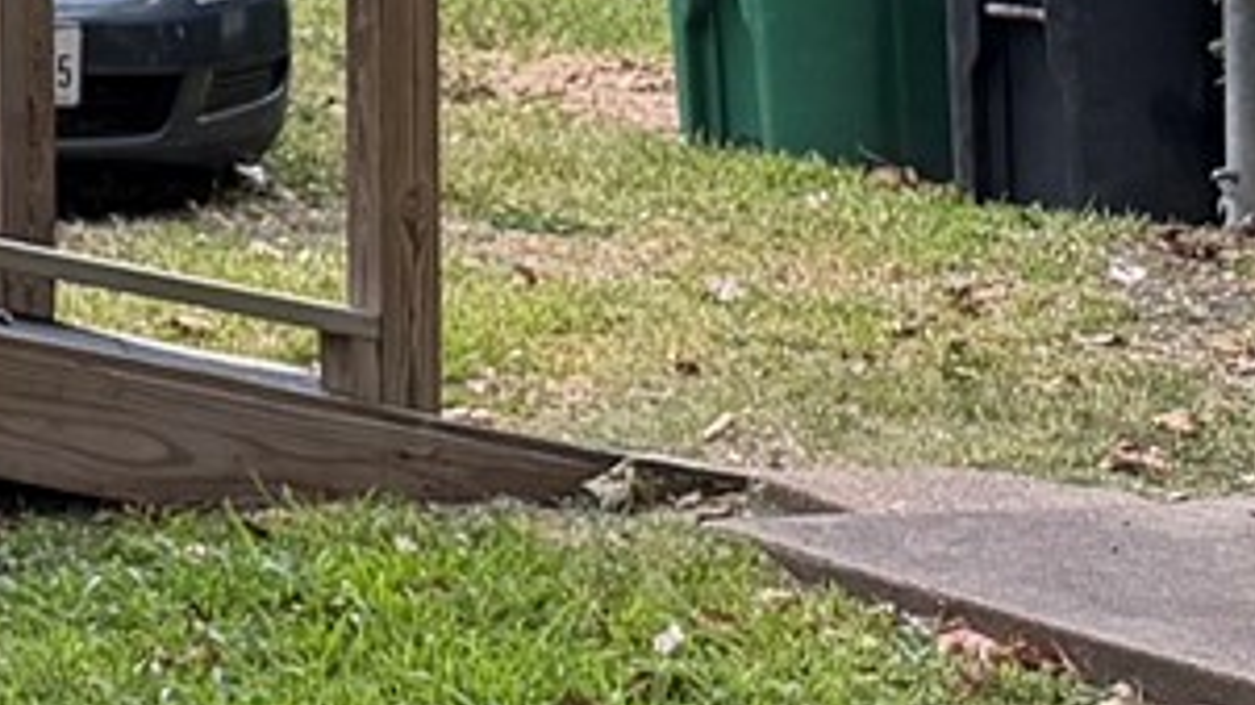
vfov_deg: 6.7
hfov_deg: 9.1
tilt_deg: +0.6
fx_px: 5921
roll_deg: +0.9
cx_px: -2773
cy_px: -388
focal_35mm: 178
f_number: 1.78
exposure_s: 1/532
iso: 100
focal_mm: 6.76
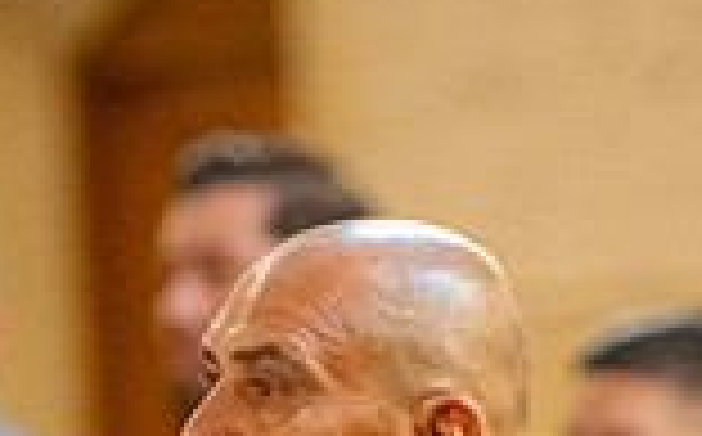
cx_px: 567
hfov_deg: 3.5
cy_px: 766
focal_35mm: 608
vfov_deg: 2.1
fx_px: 11615
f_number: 2.8
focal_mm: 160
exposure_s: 1/200
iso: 2000
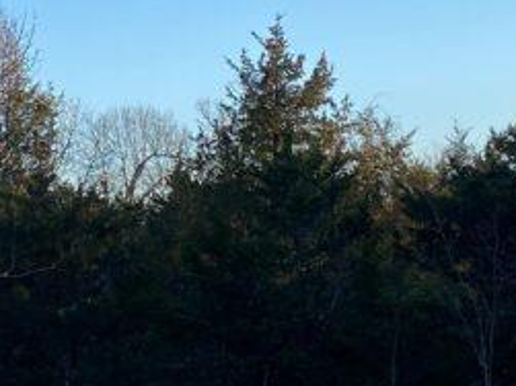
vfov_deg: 13.9
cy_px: 96
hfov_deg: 18.1
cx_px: 16
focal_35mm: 106
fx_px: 1579
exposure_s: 1/816
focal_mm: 4.25
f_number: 1.8
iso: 32
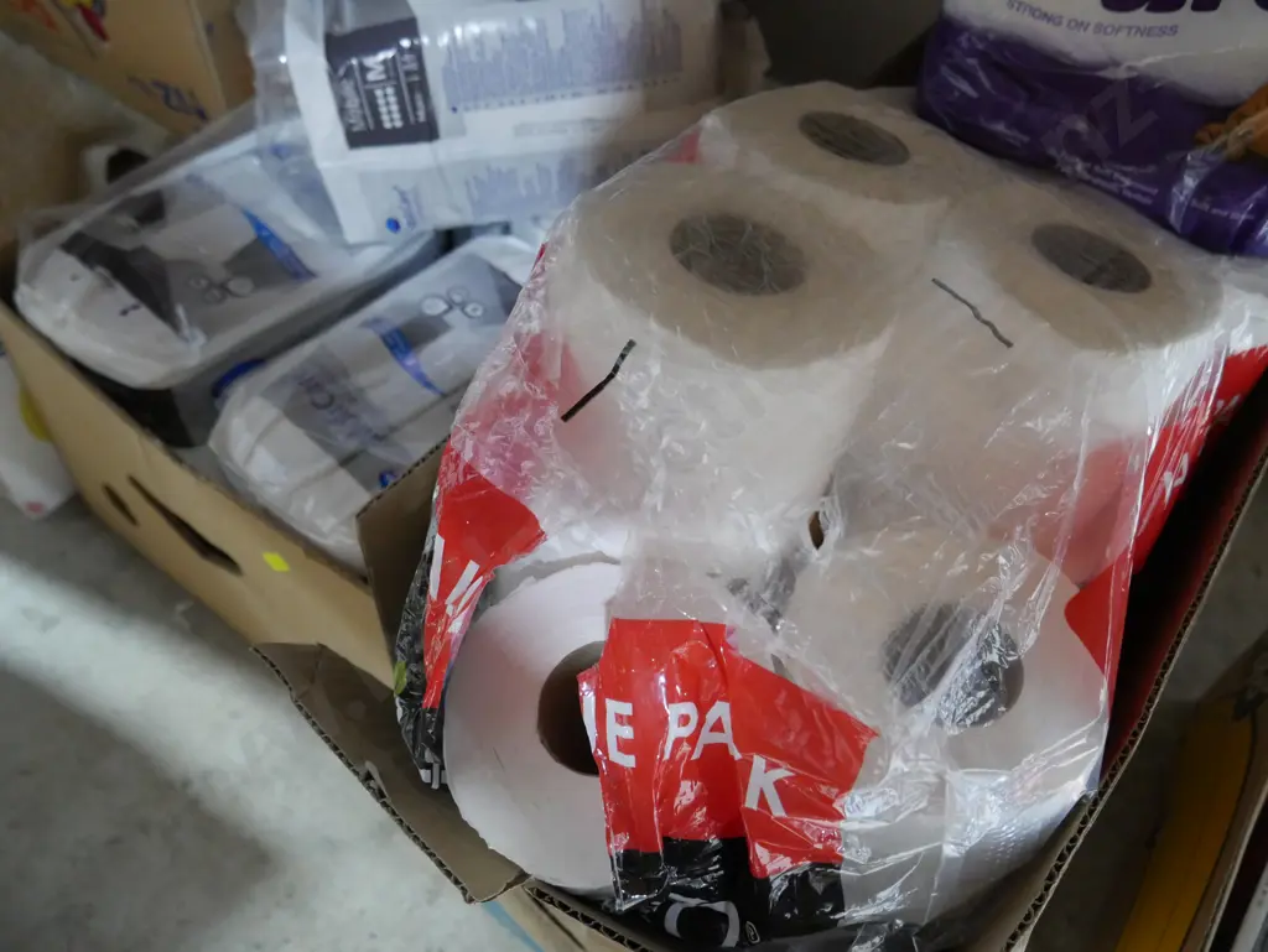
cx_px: 634
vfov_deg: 46.8
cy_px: 476
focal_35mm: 30
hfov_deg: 59.9
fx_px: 1099
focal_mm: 15
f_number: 3.6
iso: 3200
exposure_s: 1/50
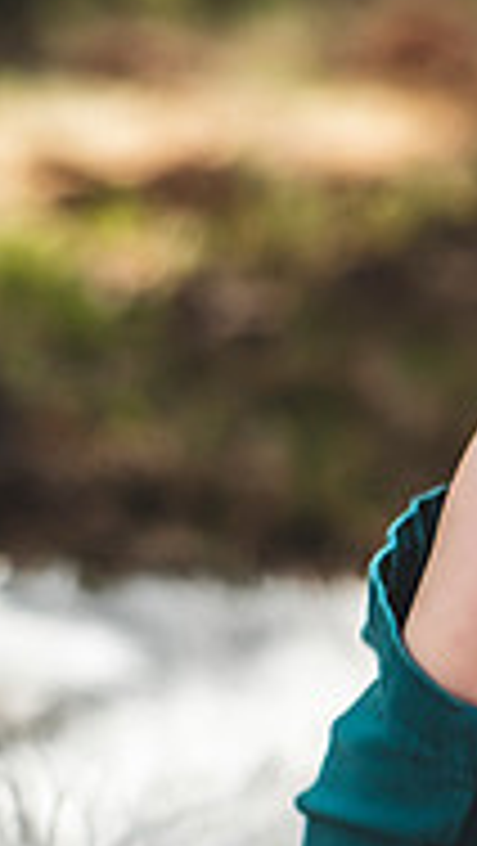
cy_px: 763
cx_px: 1256
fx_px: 3636
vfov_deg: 13.2
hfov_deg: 7.0
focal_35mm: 162
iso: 100
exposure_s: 1/1600
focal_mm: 50
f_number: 2.8
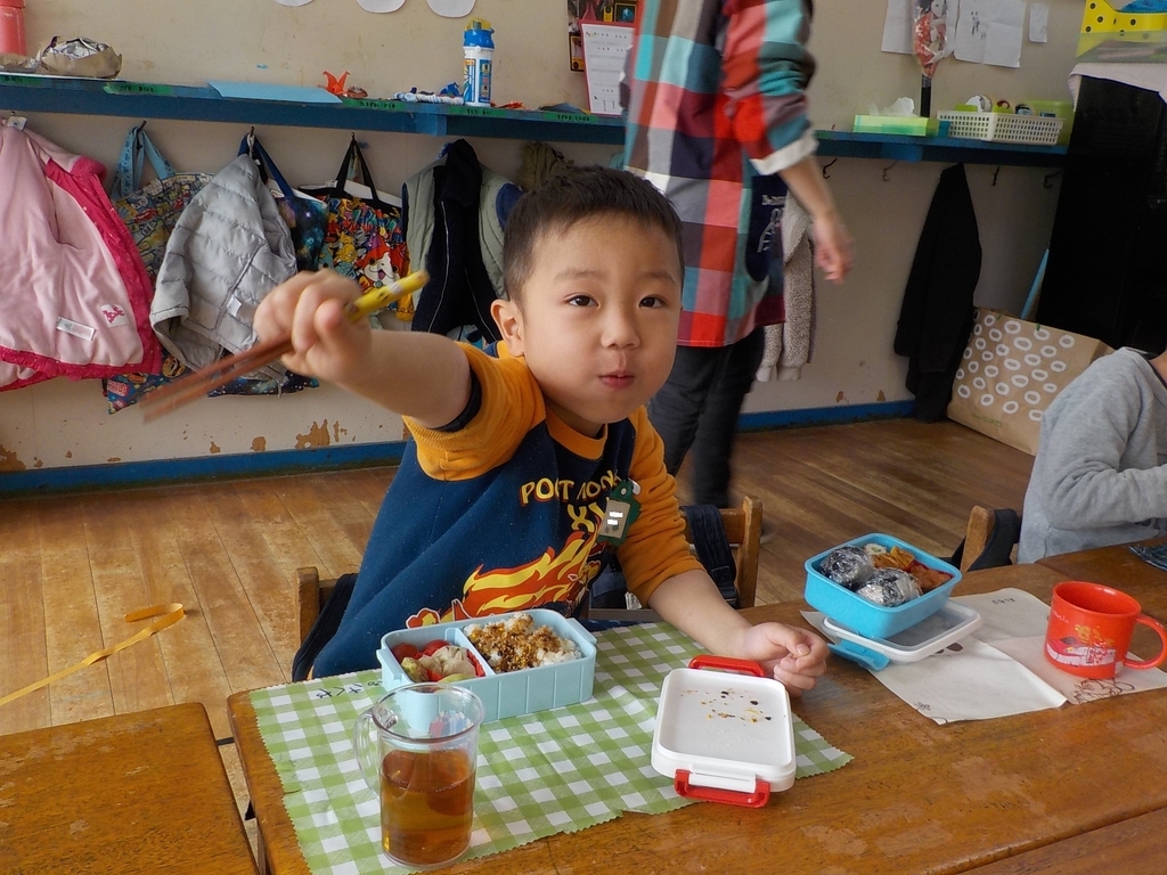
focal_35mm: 30
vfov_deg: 46.8
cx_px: 584
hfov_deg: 60.0
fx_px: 1011
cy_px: 438
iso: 125
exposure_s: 1/80
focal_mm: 4.1
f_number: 3.3
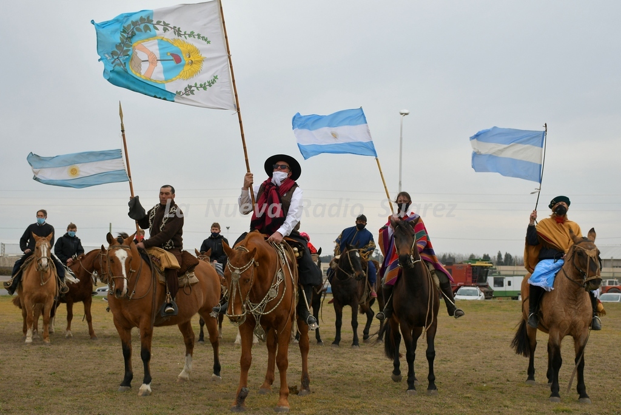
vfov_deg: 29.9
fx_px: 777
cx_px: 310
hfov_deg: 43.6
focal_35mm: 45
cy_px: 208
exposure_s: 1/500
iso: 100
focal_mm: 30
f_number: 5
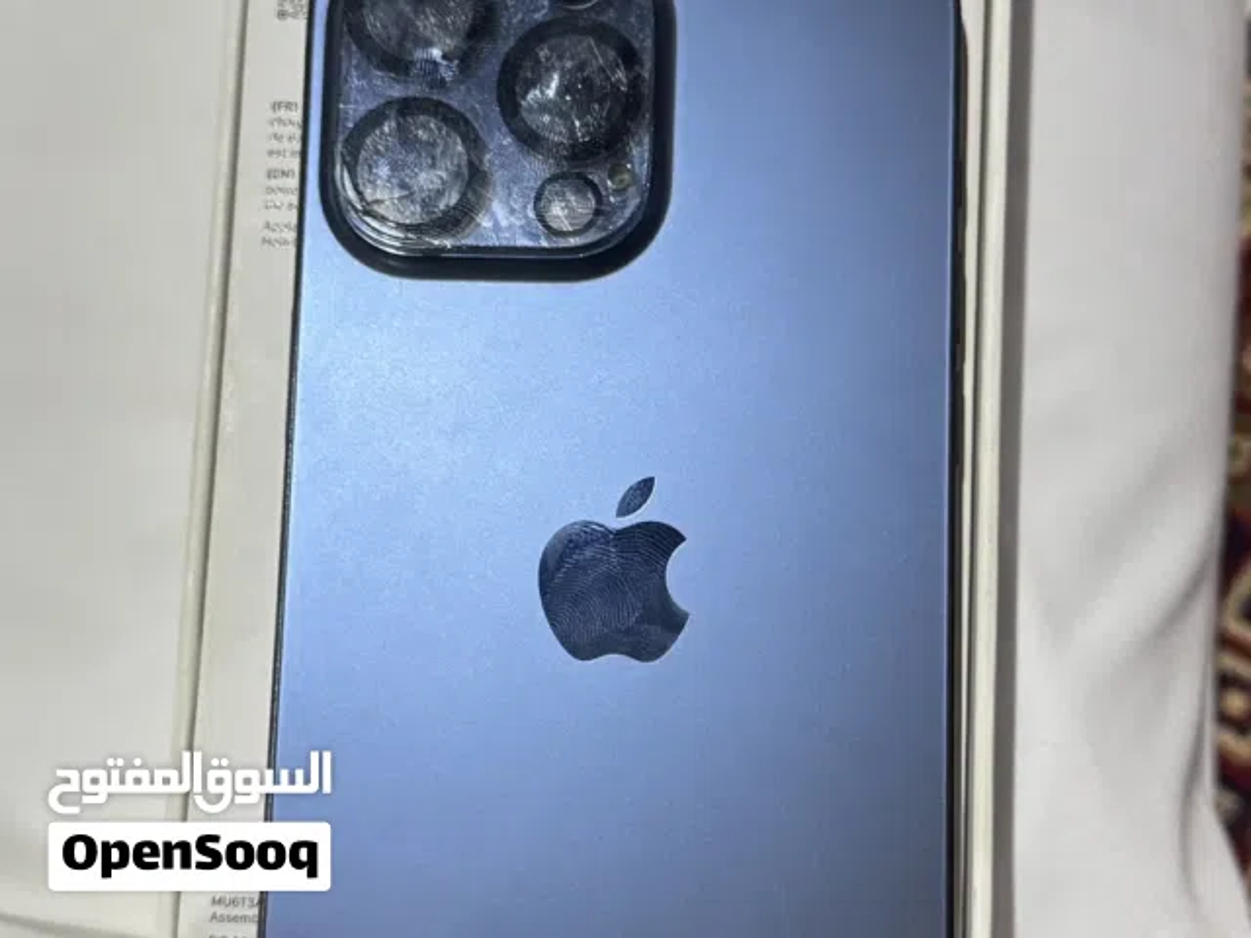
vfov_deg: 56.8
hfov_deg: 71.6
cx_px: 626
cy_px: 469
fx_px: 867
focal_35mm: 24
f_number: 1.78
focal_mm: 6.76
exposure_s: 1/40
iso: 1000
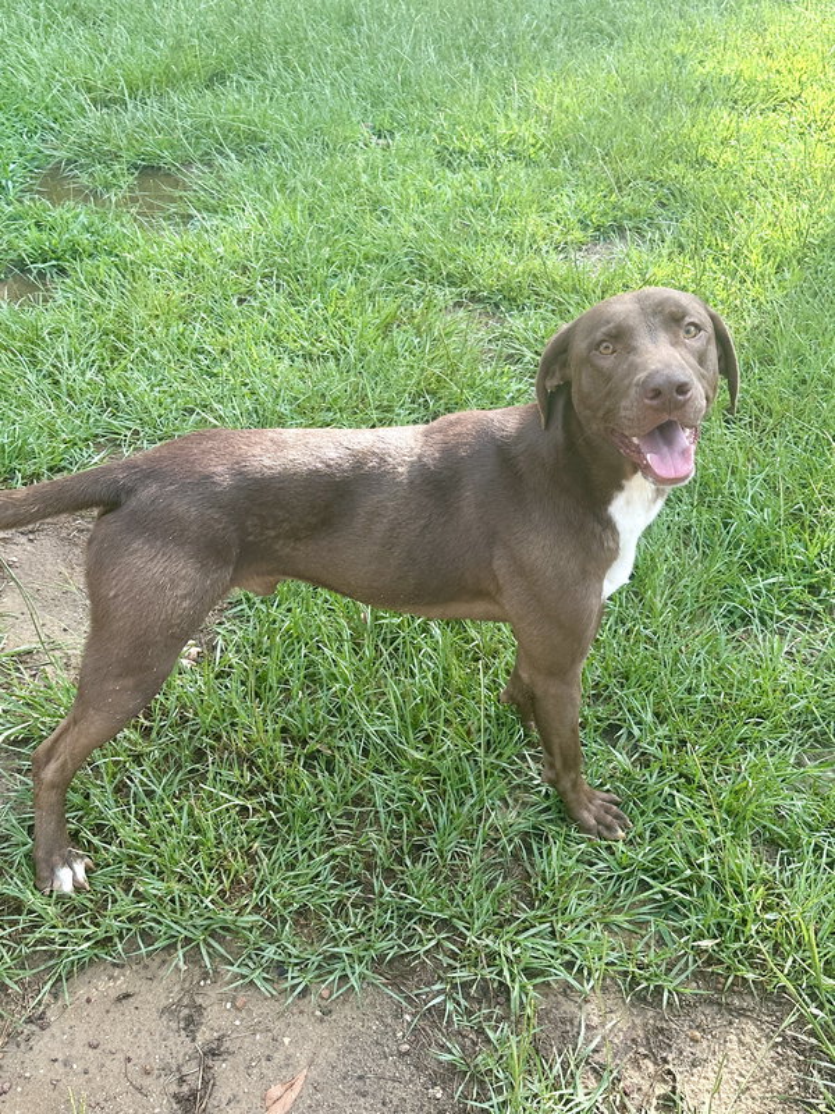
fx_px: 772
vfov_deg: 71.6
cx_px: 418
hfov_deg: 56.8
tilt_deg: -37.9
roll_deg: -0.3
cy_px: 557
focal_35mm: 24
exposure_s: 1/745
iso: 80
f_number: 1.78
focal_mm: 6.86
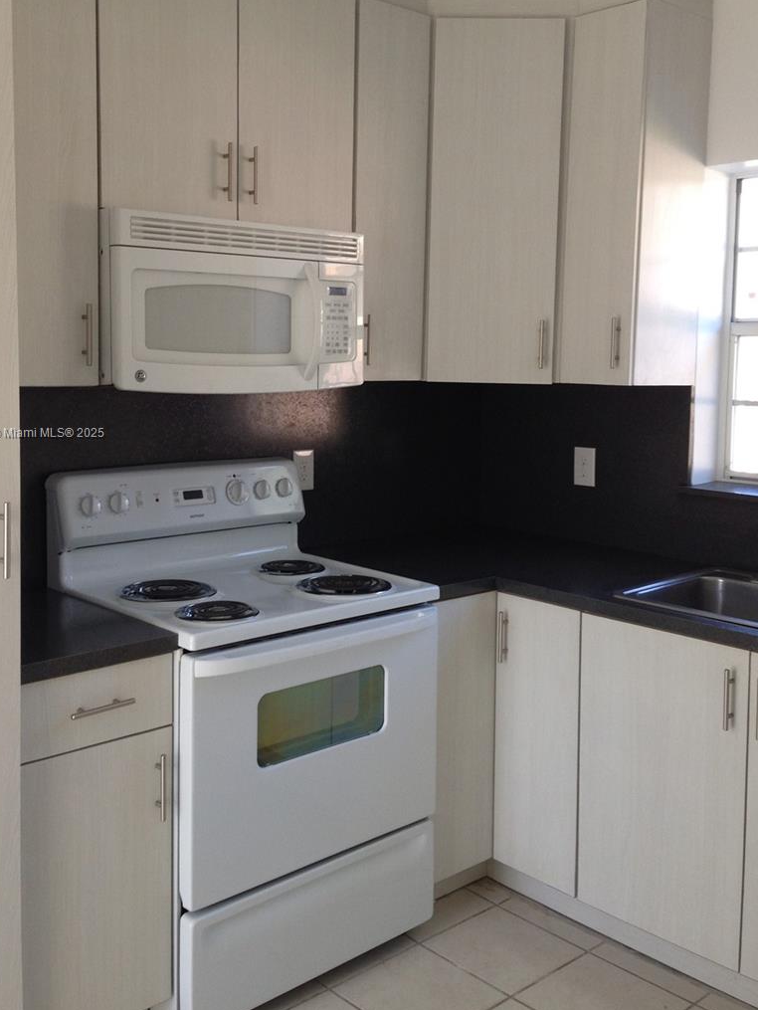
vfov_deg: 47.7
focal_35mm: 39
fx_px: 1138
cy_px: 434
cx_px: 370
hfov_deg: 36.8
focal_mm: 4.12
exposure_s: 1/60
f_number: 2.4
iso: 64
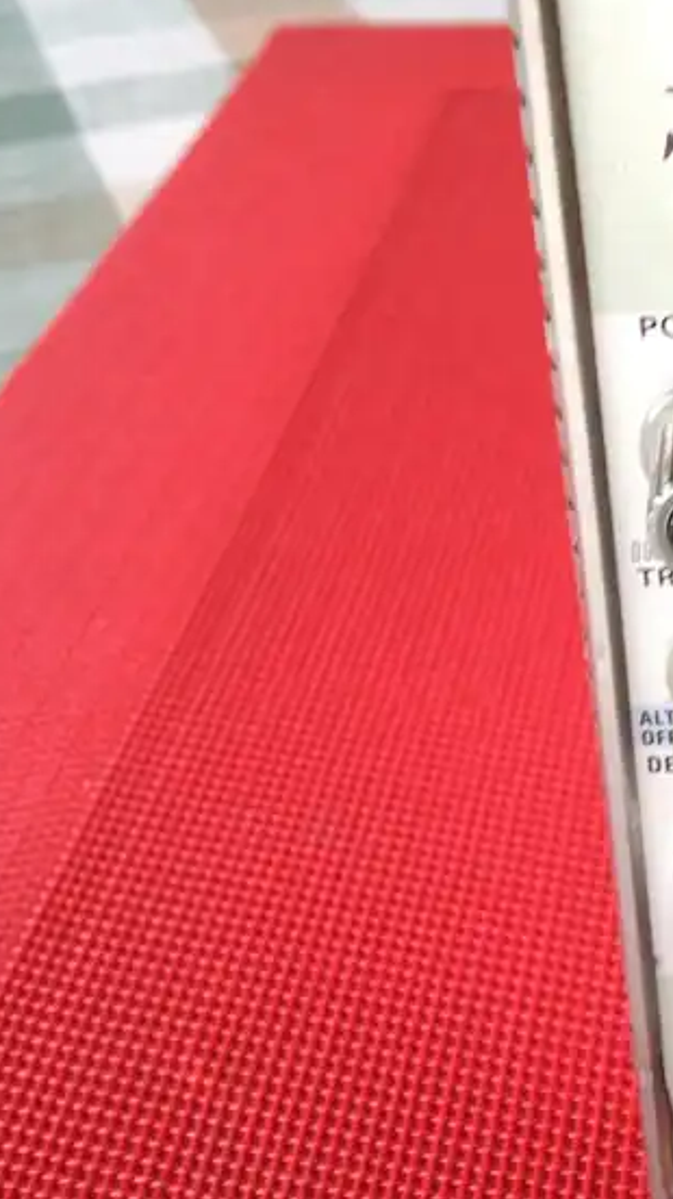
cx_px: 881
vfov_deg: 30.5
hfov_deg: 16.5
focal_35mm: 69
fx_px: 2192
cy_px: 678
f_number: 2.4
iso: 64
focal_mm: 4.28
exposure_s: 1/17
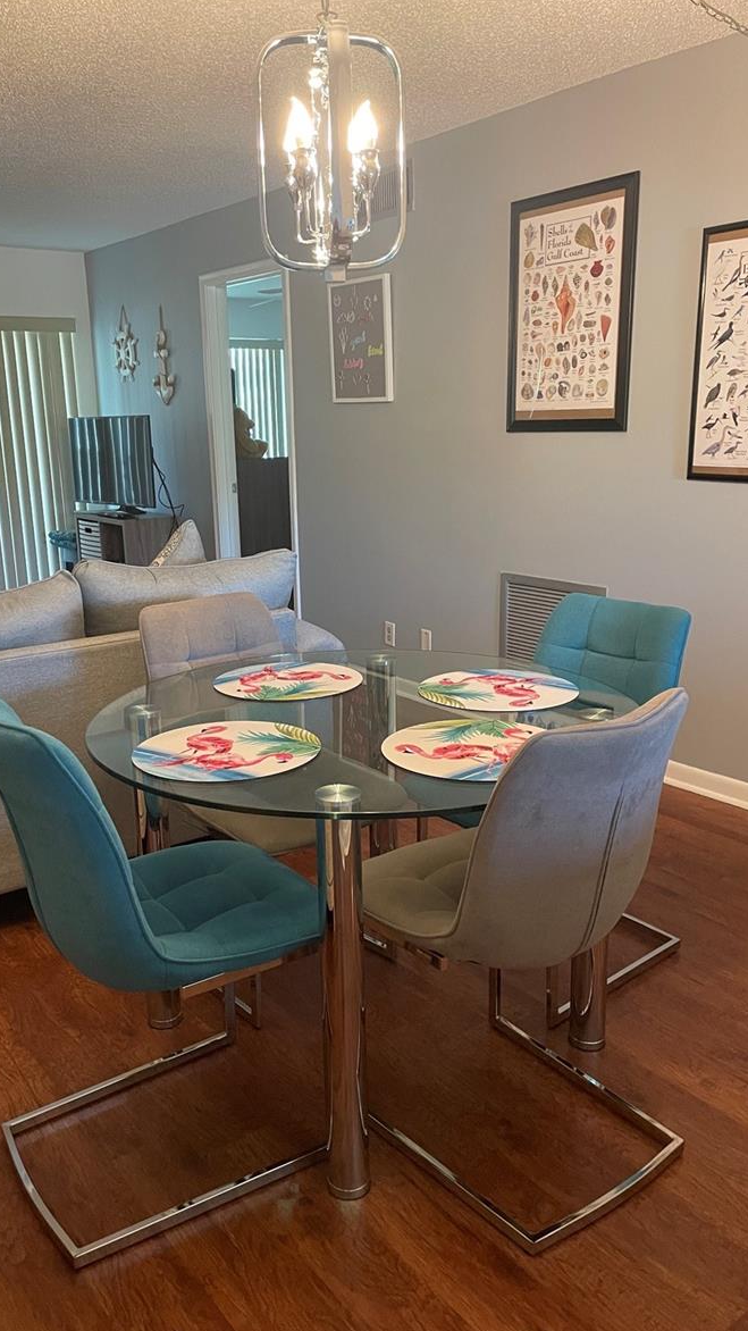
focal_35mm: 29
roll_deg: +2.6
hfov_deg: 40.1
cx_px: 336
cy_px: 658
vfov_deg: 66.1
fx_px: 1023
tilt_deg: -12.7
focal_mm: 4.2
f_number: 1.6
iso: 500
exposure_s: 1/60
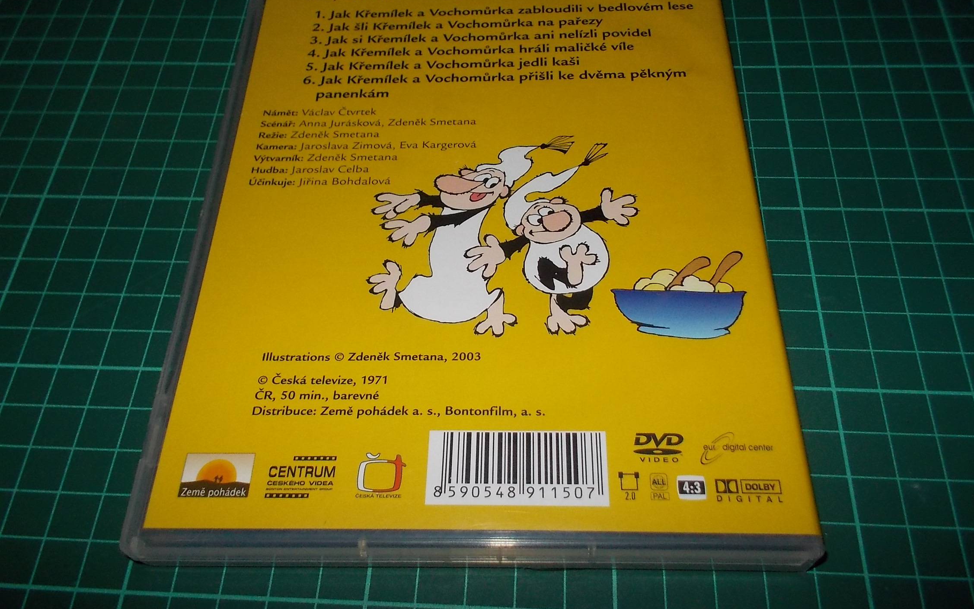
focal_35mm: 31
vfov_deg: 40.5
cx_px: 491
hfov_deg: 61.2
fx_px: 823
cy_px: 253
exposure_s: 1/30
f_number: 3.3
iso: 200
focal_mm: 4.1
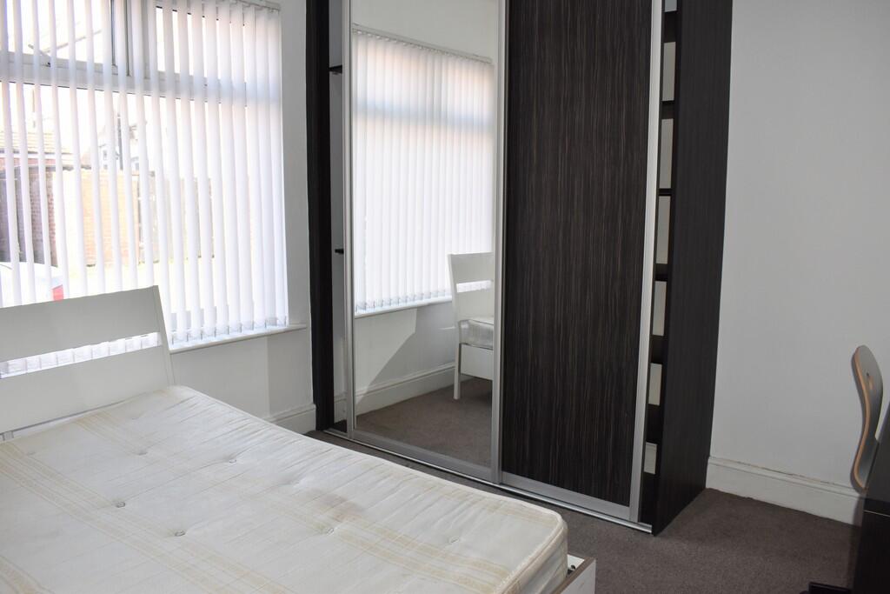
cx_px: 445
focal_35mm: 27
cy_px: 297
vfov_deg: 47.9
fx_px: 668
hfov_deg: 67.4
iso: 450
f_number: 5.6
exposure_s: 1/125
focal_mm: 18
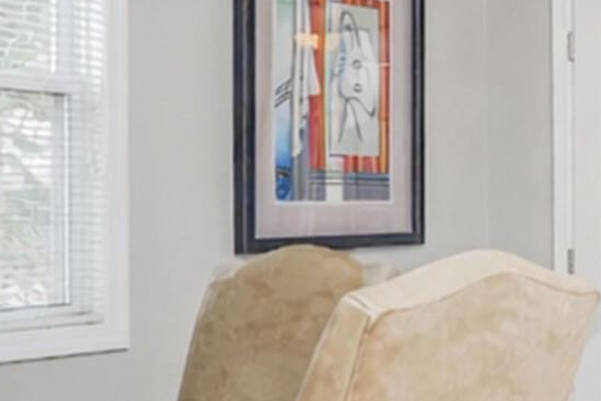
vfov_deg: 15.7
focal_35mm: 87
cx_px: 669
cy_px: 191
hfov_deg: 22.1
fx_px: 1452
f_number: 4.5
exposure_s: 1/13
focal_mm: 16
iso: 50
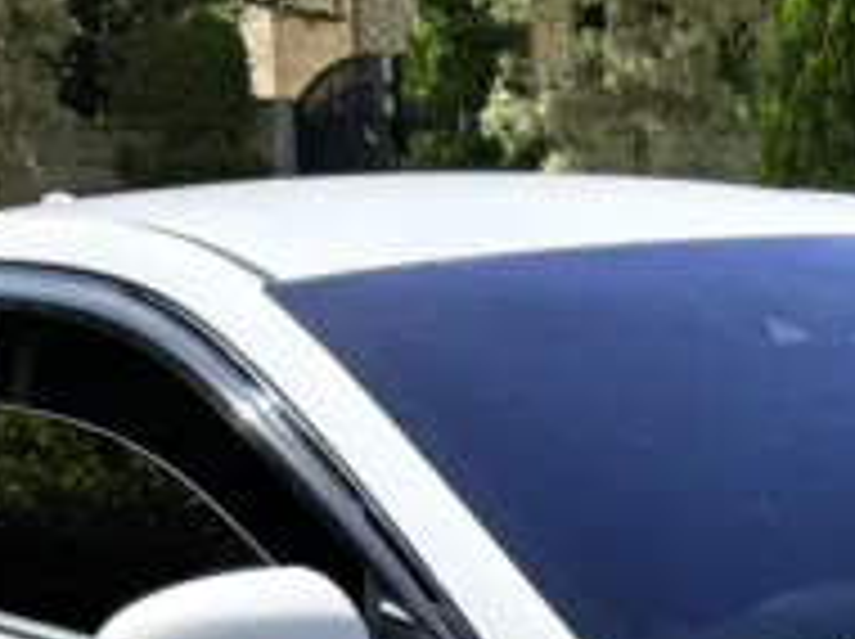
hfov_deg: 22.6
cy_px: 958
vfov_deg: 16.5
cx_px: 976
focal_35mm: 81
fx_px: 1998
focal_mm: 6.76
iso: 80
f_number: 1.78
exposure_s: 1/5714
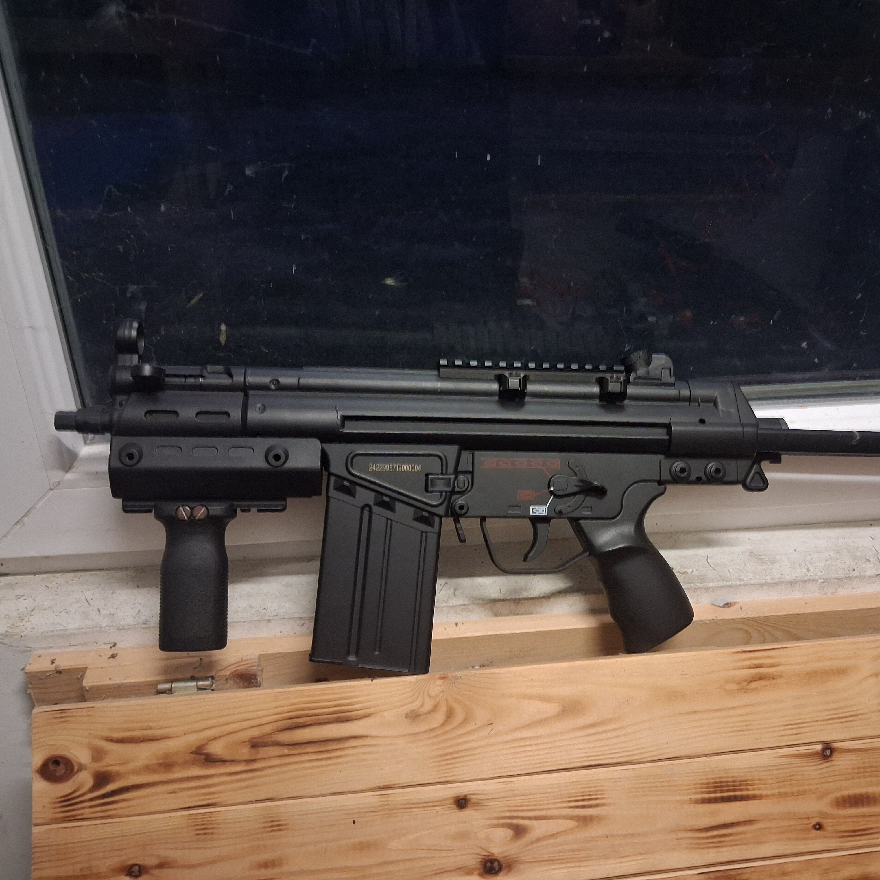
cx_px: 510
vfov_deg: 51.1
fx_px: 920
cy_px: 440
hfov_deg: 50.9
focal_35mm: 32
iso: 500
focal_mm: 4
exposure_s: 1/25
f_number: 1.8
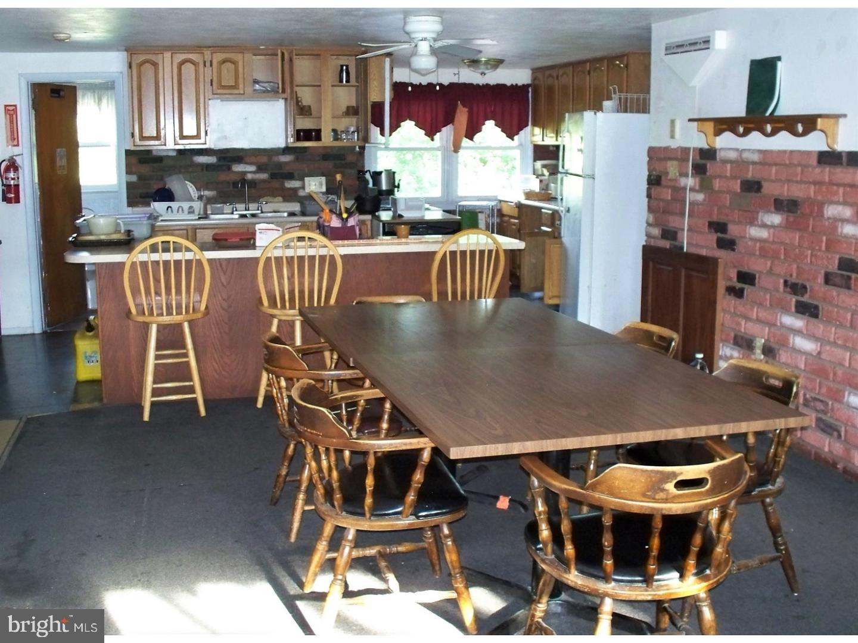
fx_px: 892
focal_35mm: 36
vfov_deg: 39.7
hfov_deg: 51.4
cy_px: 322
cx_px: 429
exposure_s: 1/30
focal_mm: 7.54
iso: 400
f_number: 2.8
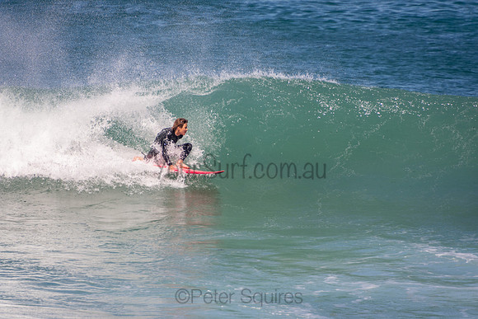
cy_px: 160
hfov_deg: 3.4
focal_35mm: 600
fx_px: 7968
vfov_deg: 2.3
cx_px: 239
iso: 220
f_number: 5.6
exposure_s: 1/1250
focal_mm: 400
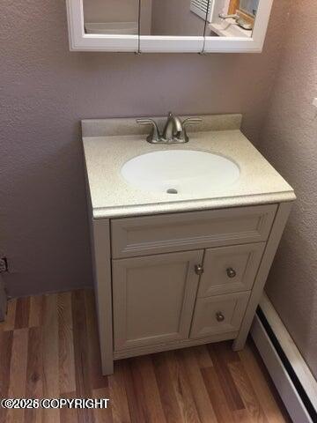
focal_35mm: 29
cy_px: 212
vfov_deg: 61.7
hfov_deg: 48.2
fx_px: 354
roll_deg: -2.6
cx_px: 158
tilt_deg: -36.5
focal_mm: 4.15
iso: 40
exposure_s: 1/30
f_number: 2.2
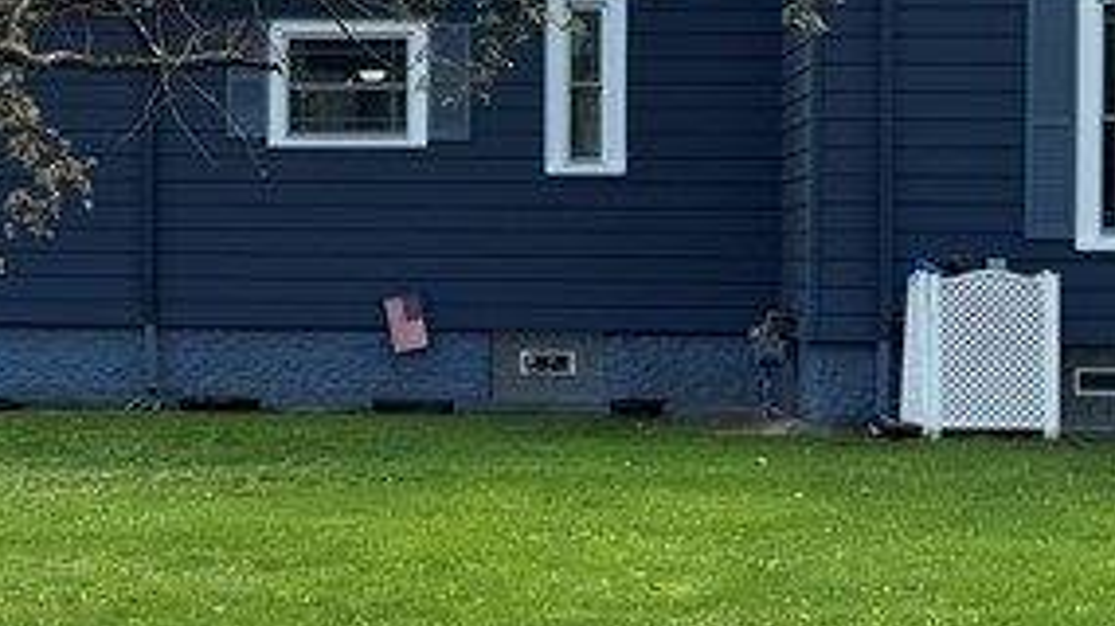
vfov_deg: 12.8
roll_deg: +0.0
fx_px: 2778
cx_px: 219
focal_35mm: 94
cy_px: 203
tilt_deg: +0.6
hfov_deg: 22.4
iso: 80
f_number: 1.78
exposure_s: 1/2252
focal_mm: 6.76
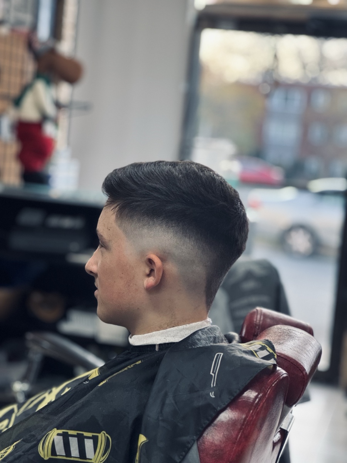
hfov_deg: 19.1
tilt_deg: -4.4
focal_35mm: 77
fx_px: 1029
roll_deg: -5.9
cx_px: 174
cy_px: 232
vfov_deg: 25.3
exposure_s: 1/120
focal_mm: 9
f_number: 2.8
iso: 160
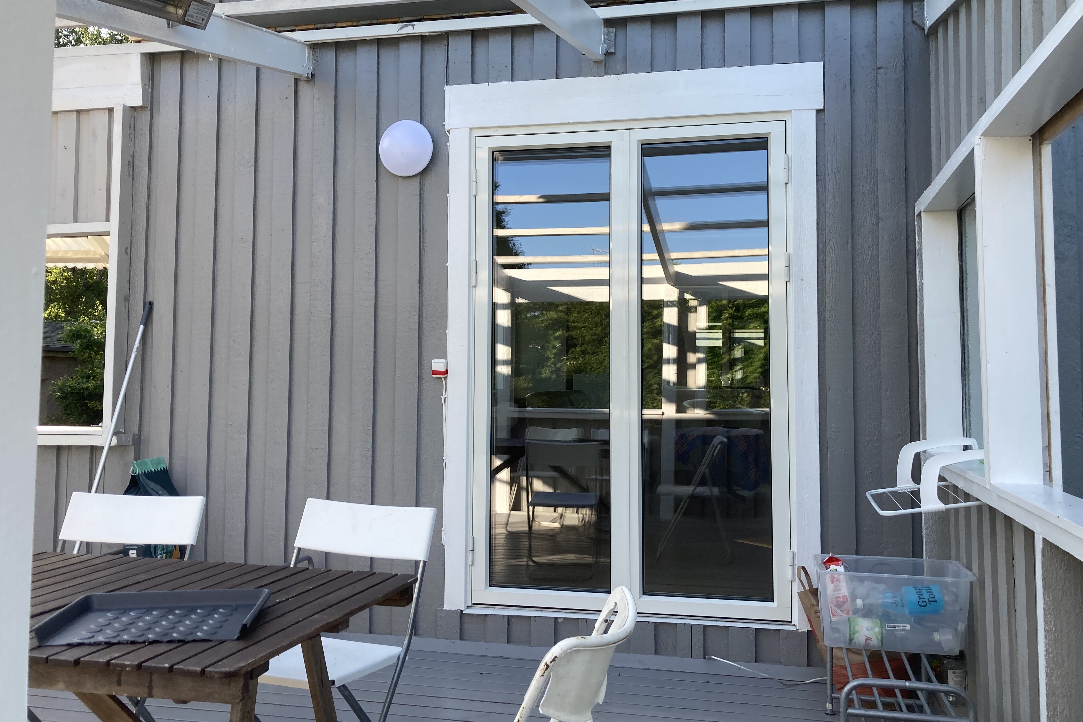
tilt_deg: +3.8
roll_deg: -0.5
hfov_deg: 60.2
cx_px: 574
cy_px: 338
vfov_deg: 42.3
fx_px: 932
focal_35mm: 31
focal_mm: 3.99
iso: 20
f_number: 1.8
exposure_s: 1/378
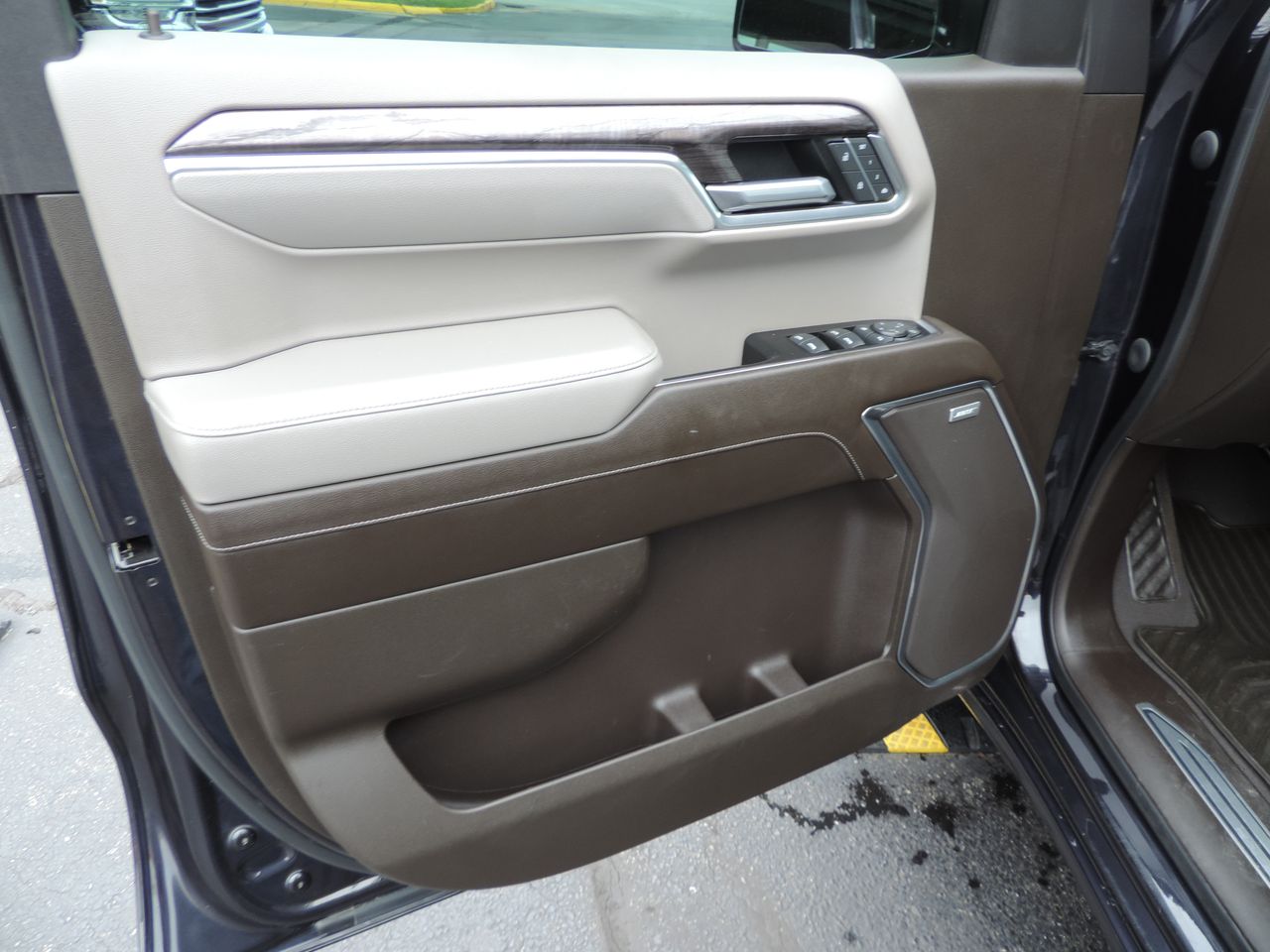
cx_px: 635
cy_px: 476
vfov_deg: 56.8
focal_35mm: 24
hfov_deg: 71.6
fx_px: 881
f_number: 3
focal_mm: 4.3
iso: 80
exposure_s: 1/50
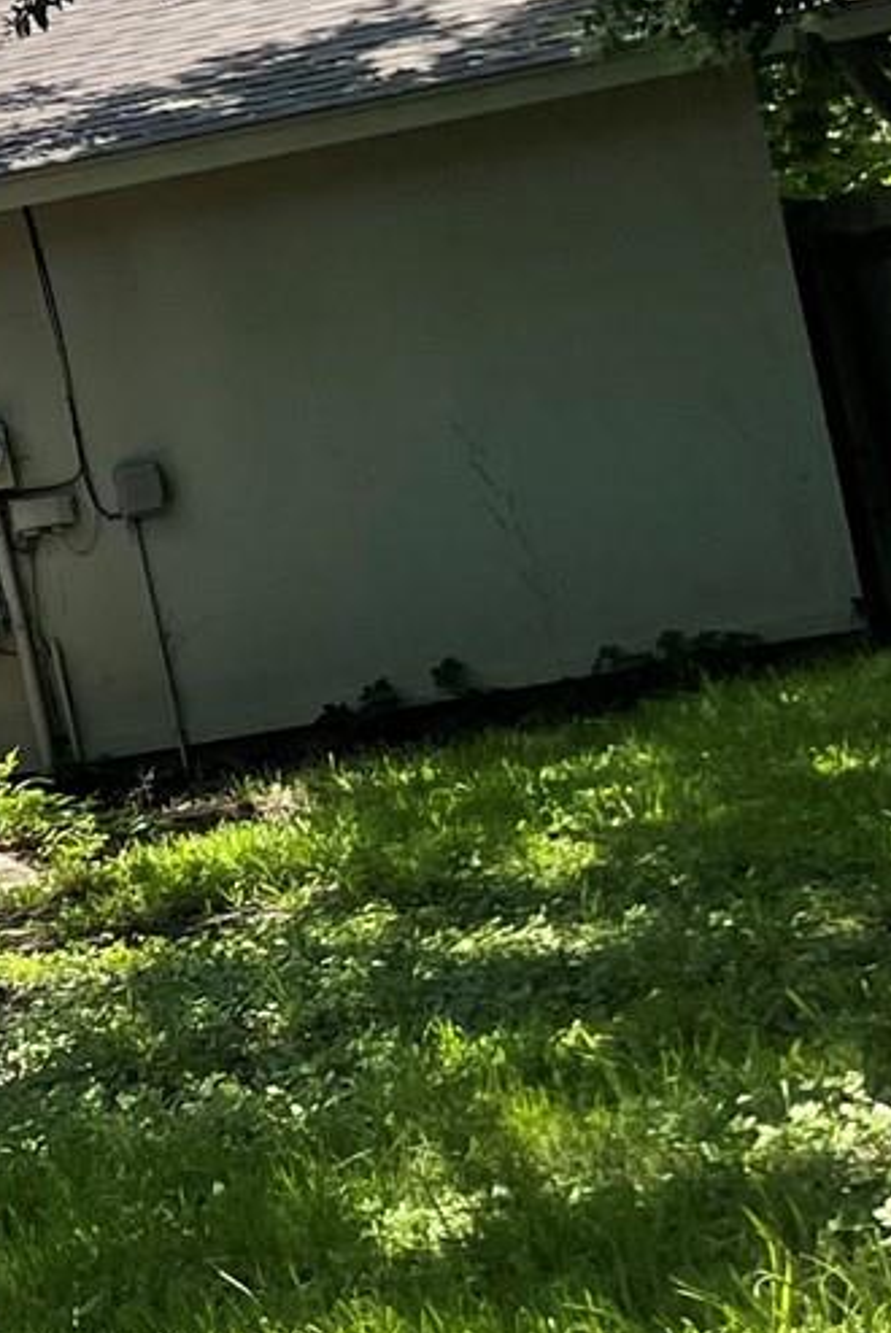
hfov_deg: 10.0
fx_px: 4152
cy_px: 615
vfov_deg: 18.2
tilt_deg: +2.9
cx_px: -1547
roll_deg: +10.1
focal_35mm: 112
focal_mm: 4.2
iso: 32
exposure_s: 1/1642
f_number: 1.6
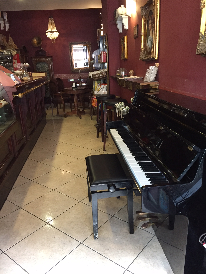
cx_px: 103
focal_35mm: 29
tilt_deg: -15.8
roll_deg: +2.7
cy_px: 137
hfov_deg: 48.2
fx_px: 230
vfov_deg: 61.7
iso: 250
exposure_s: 1/25
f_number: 2.2
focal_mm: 4.15
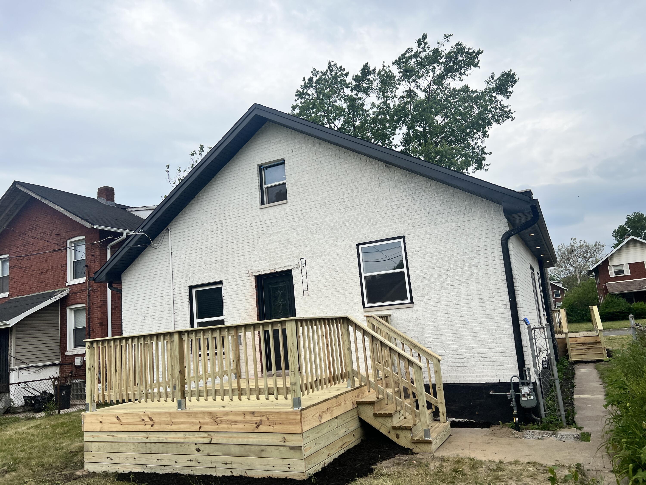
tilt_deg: +9.2
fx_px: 485
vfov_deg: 53.1
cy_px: 242
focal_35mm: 26
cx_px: 323
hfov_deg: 67.3
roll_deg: +5.0
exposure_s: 1/6579
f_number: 1.5
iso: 50
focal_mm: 5.7
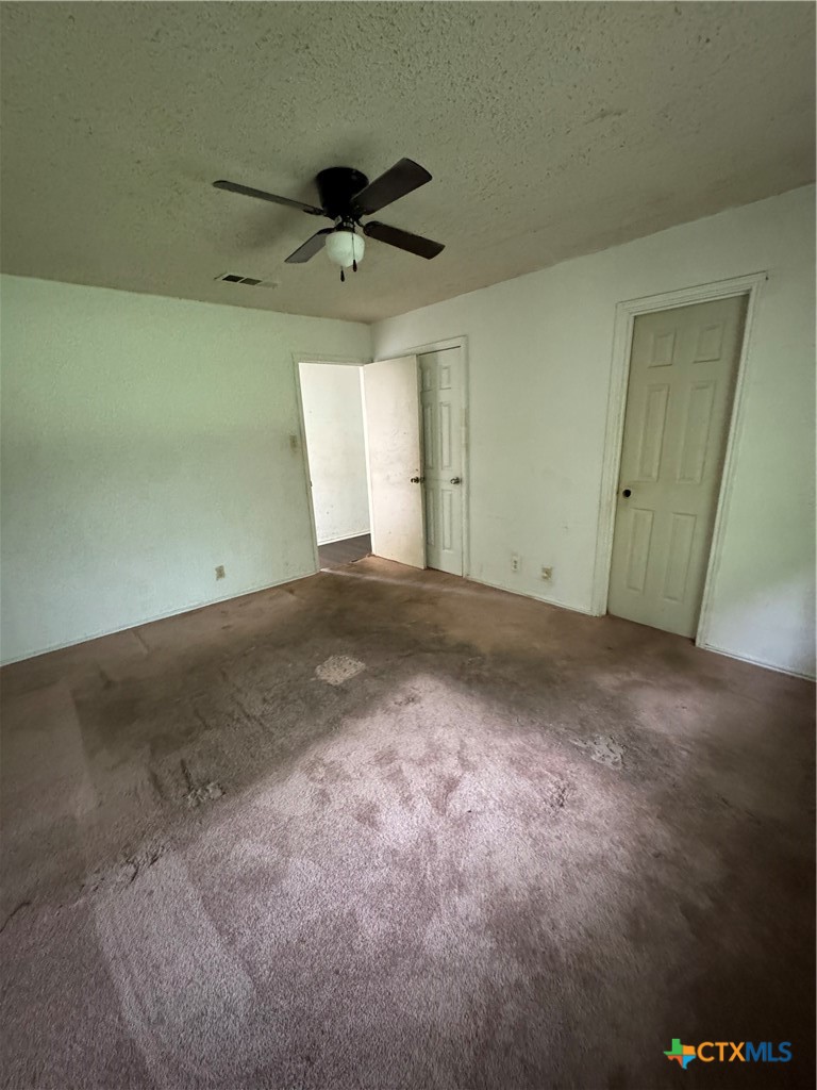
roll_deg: +2.3
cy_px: 545
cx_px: 408
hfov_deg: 85.7
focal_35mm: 14
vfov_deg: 102.1
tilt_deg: -15.8
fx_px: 441
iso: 1250
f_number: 2.2
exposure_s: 1/58
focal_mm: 2.22
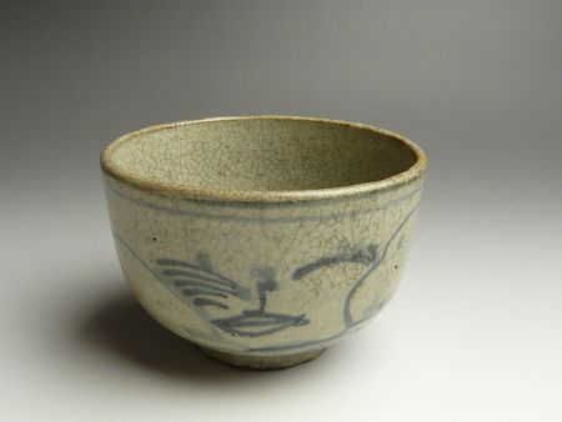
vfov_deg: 31.5
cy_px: 211
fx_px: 747
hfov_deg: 41.2
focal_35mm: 46
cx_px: 281
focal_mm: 4.8
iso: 100
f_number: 2.8
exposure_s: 1/40
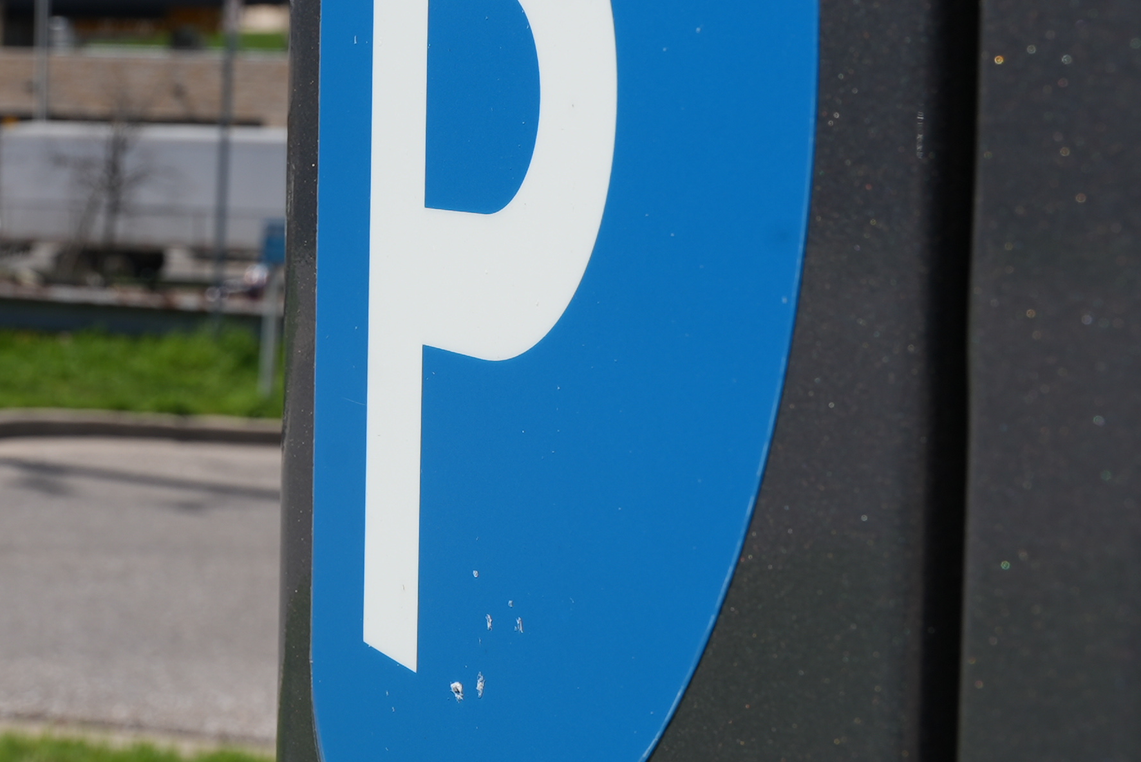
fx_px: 2125
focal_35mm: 67
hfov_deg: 29.2
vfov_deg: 20.2
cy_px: 172
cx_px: 195
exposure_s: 1/160
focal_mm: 28
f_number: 10
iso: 80
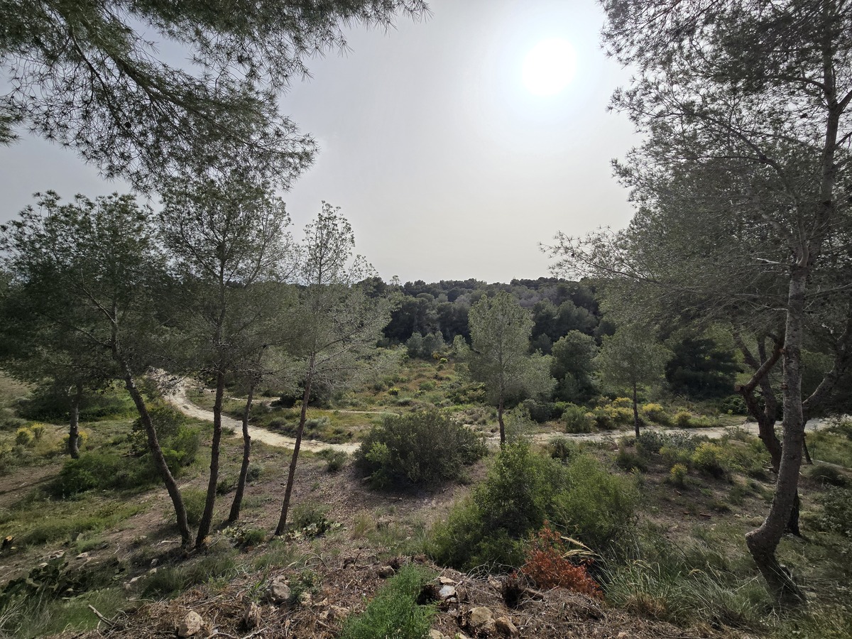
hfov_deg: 106.2
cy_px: 320
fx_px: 320
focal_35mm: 13
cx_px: 426
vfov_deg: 89.9
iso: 50
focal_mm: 2.2
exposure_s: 1/5020
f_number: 2.2
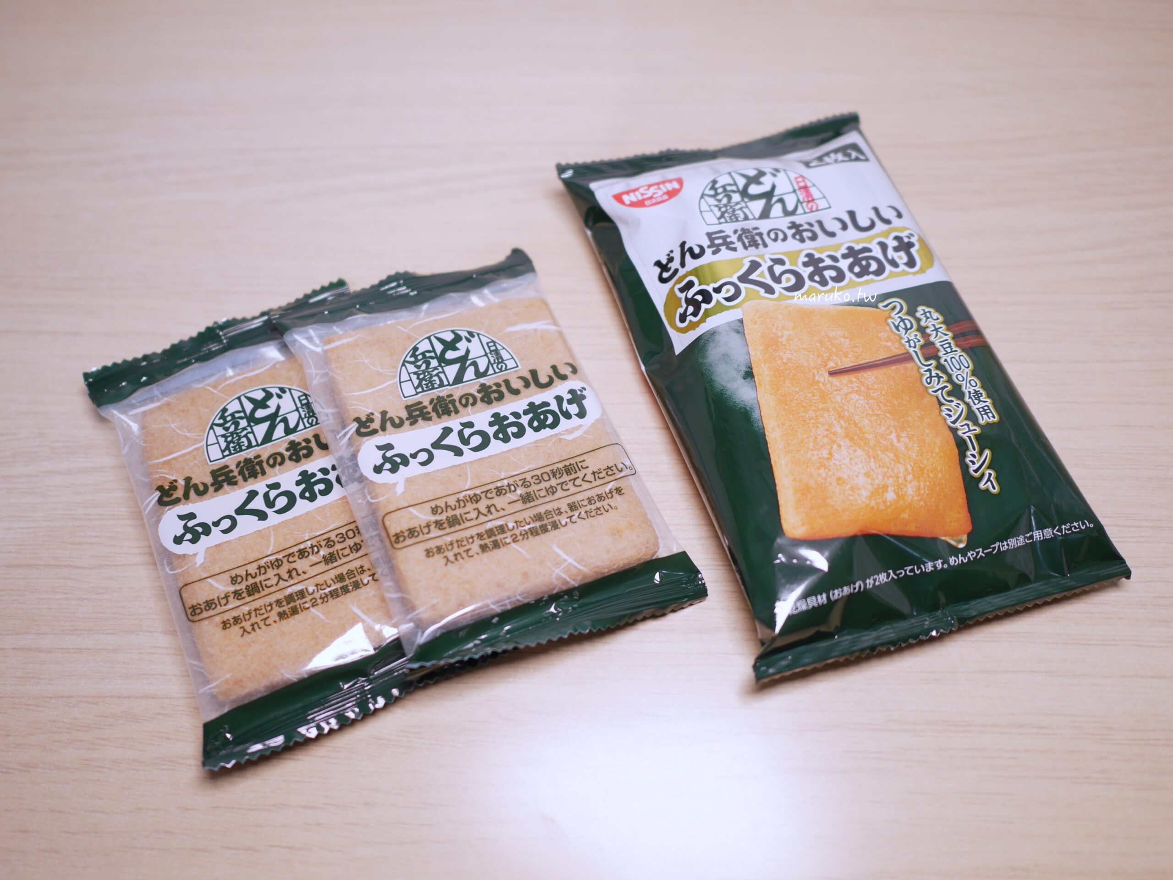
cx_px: 586
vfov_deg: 46.8
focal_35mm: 30
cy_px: 440
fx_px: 1017
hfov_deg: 59.9
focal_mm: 15
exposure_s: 1/100
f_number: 1.8
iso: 200
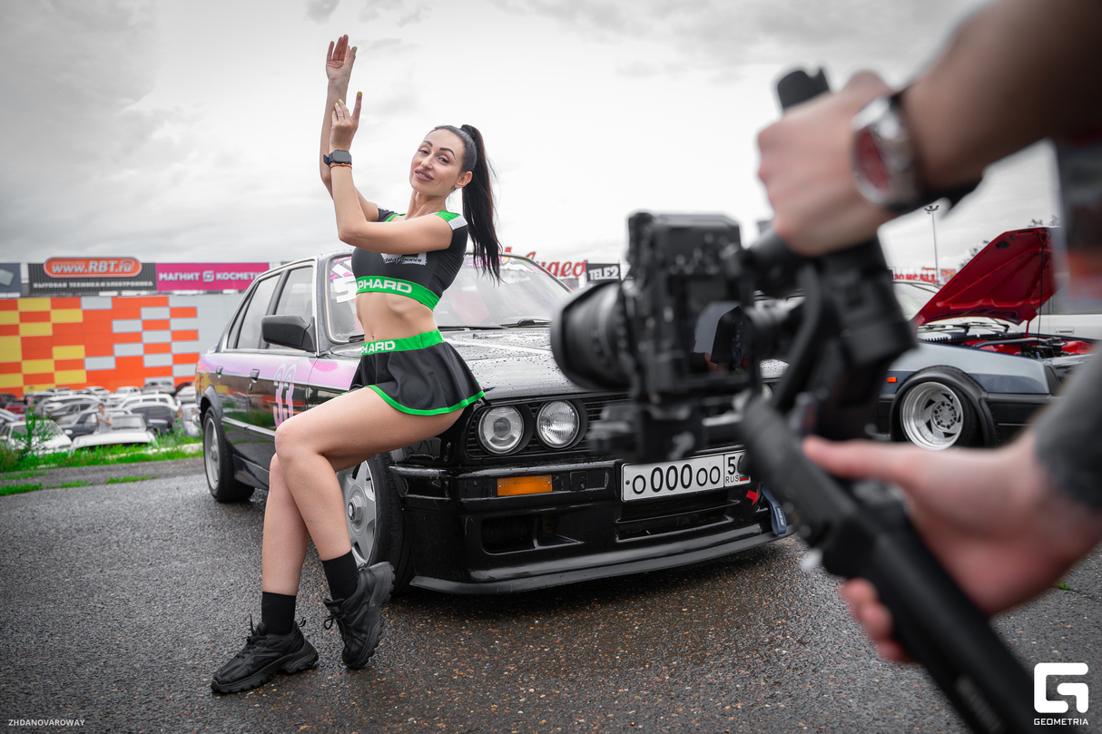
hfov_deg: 65.5
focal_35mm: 28
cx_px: 551
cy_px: 367
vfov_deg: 46.4
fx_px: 857
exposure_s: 1/400
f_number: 3.5
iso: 80
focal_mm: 28
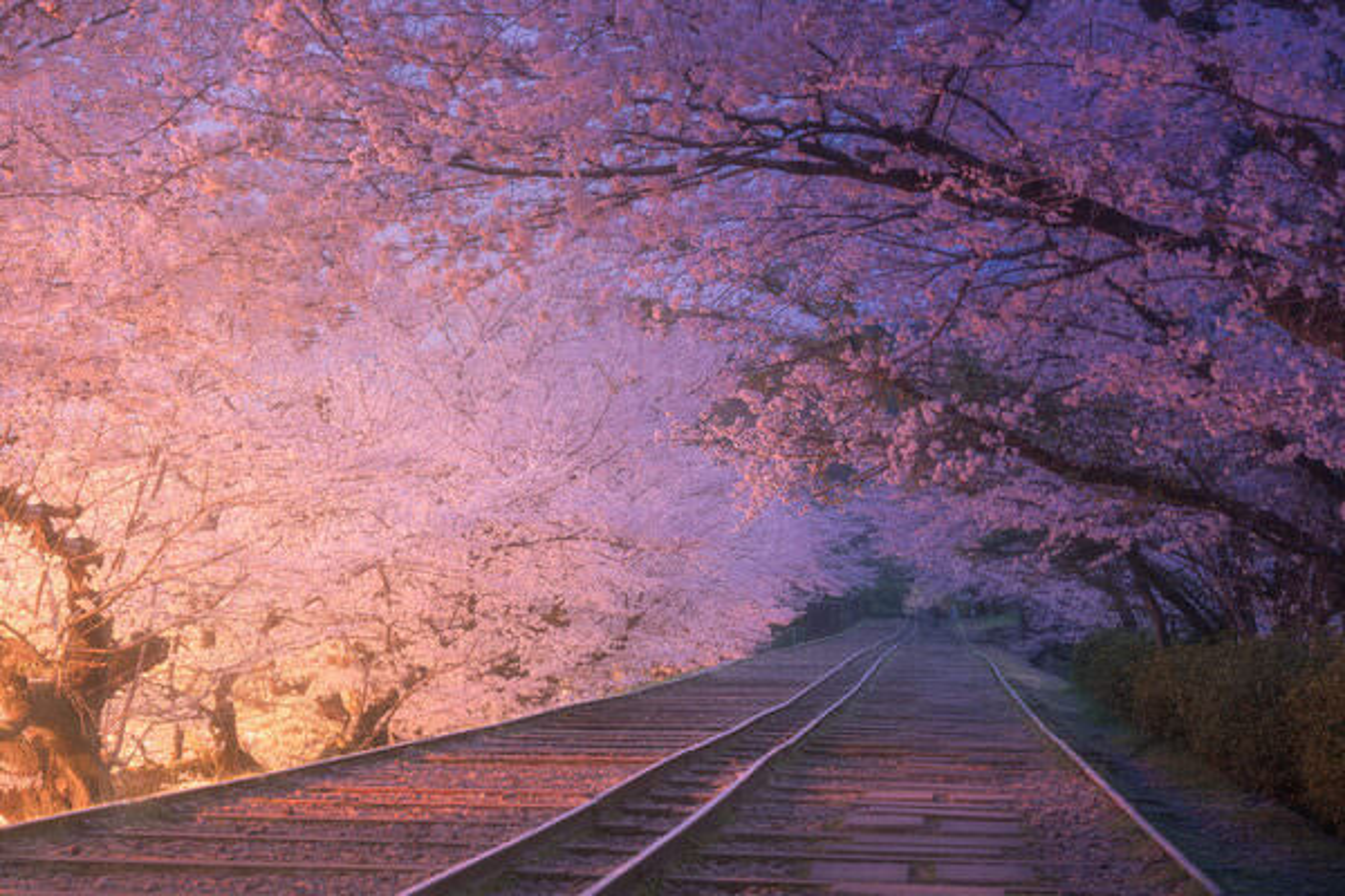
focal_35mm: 78
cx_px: 672
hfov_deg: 26.0
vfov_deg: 17.5
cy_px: 448
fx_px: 2914
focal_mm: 78
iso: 400
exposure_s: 25
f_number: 8
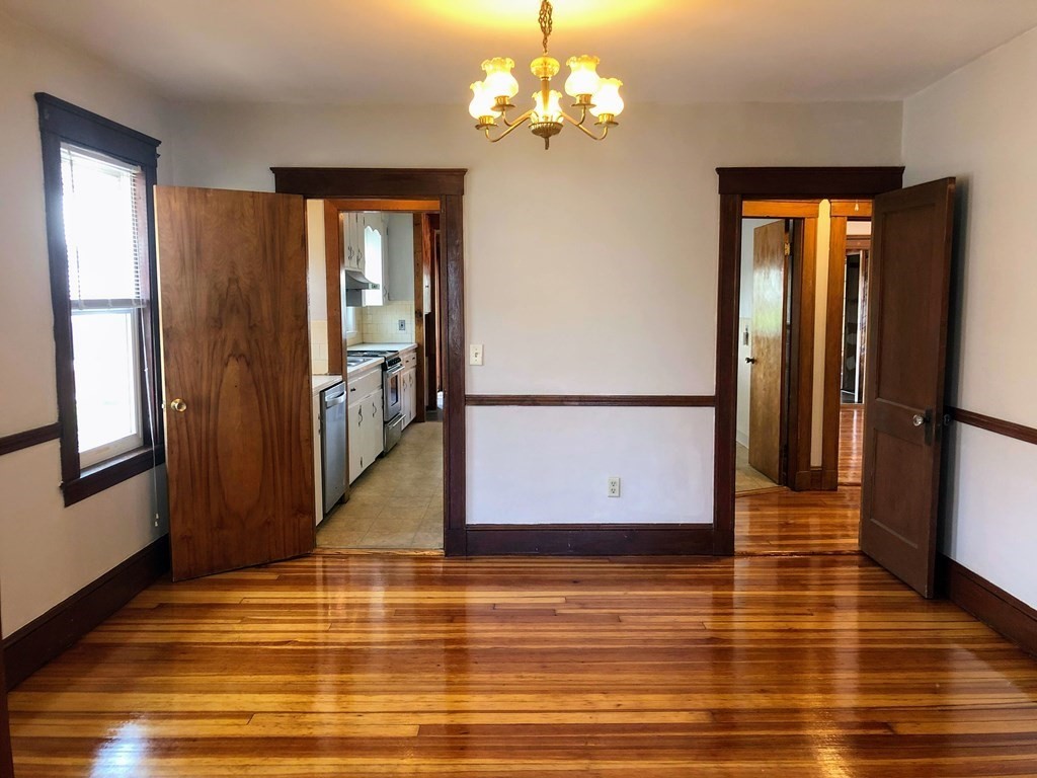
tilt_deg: -4.6
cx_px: 518
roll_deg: -0.4
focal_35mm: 28
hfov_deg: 63.4
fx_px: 839
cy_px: 389
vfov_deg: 49.7
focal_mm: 3.99
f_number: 1.8
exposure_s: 1/20
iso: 40
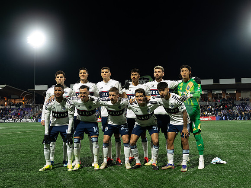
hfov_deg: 44.7
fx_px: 305
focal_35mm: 42
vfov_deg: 34.3
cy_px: 84
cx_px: 127
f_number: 2.8
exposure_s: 1/250
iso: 2000
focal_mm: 25.1
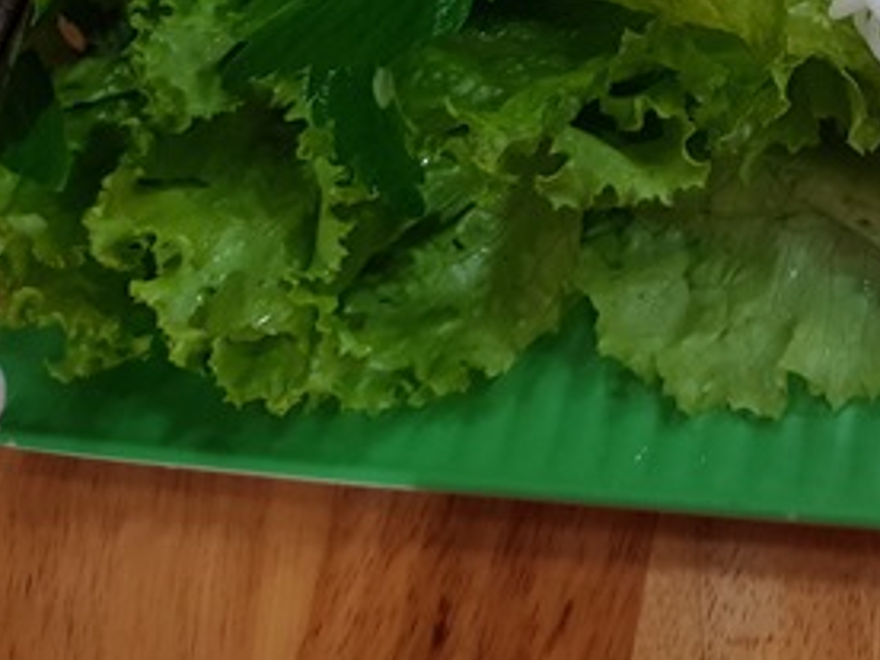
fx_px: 1678
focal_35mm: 66
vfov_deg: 20.5
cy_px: -171
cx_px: 985
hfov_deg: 26.8
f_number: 1.7
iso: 250
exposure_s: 1/25
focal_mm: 4.2
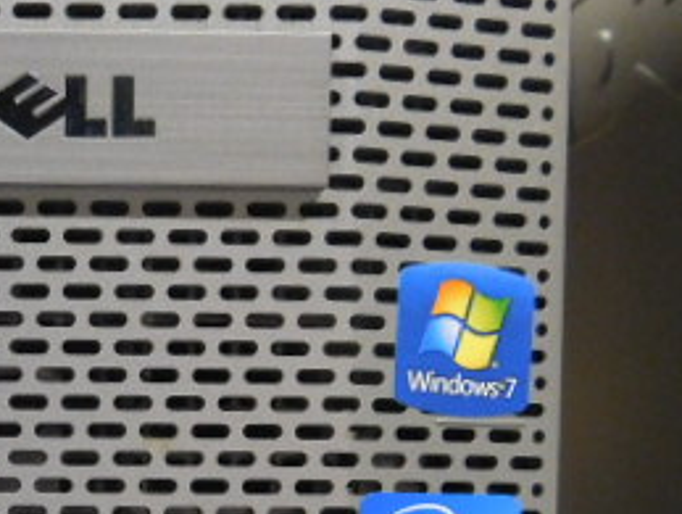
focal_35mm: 74
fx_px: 1460
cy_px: 585
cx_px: -118
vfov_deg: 19.0
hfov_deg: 24.1
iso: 500
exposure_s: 1/8
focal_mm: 5.3
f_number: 3.2
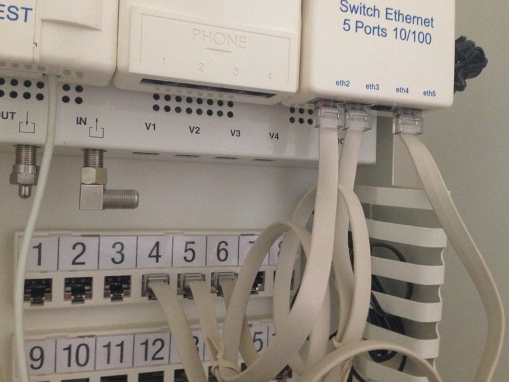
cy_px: 191
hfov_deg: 55.3
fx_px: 485
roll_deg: -3.2
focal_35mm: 33
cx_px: 254
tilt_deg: +4.1
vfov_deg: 43.0
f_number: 2.4
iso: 320
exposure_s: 1/20
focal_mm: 4.12
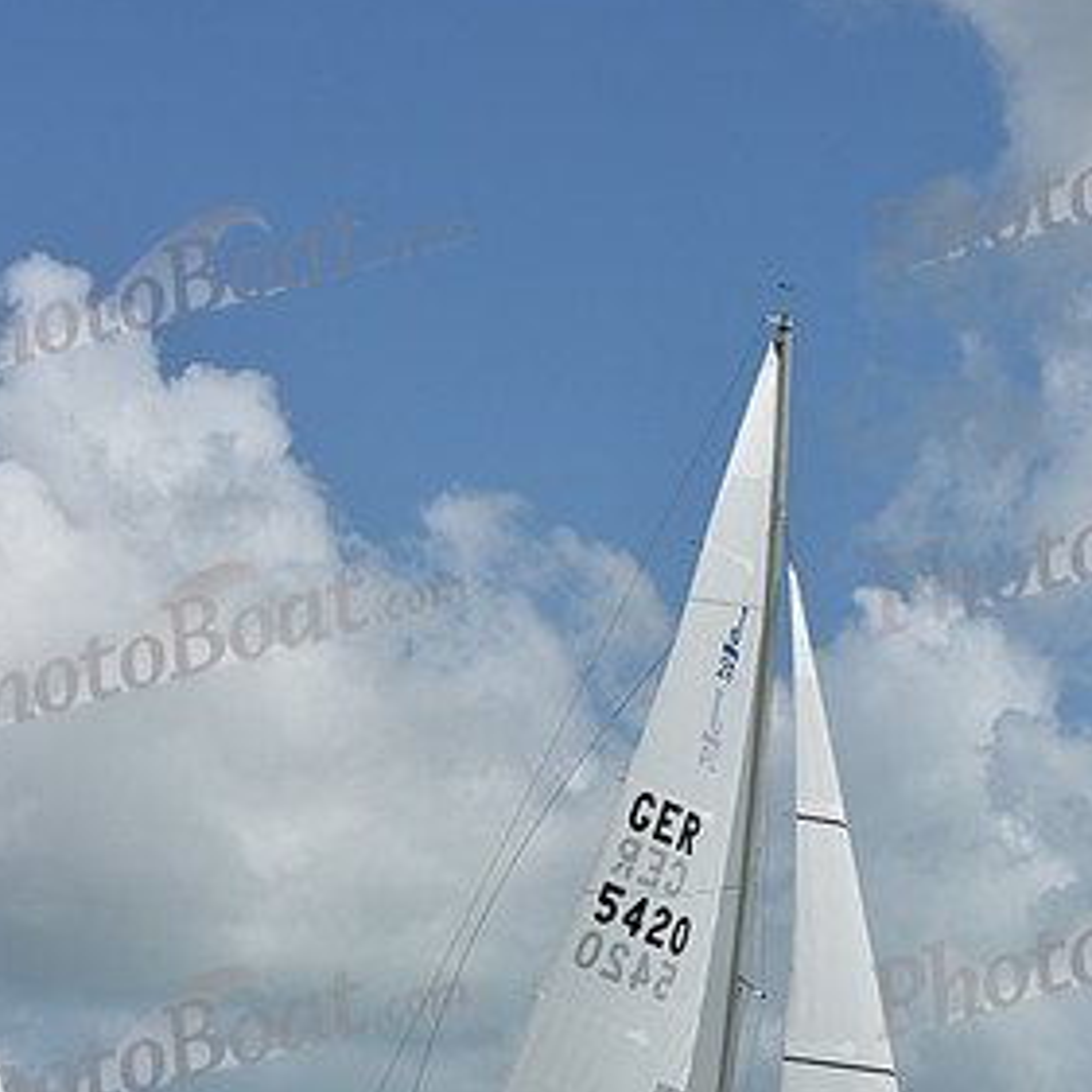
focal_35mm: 123
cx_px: 670
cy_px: 793
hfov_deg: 14.2
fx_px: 4390
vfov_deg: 14.1
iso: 250
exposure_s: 1/1600
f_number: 10
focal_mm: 70
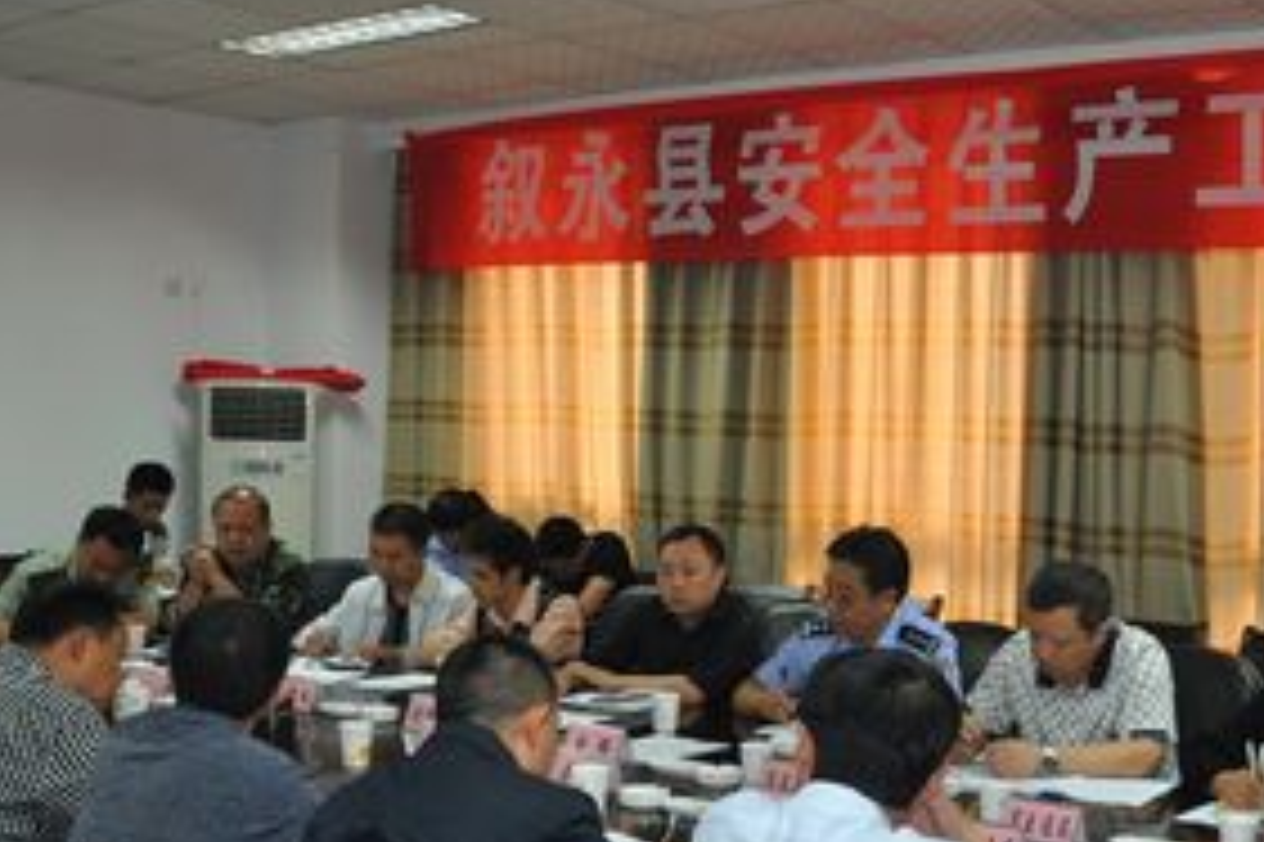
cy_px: 540
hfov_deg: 40.3
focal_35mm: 48
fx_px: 1684
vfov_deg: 27.9
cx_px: 900
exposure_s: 1/60
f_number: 3.5
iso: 800
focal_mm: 18
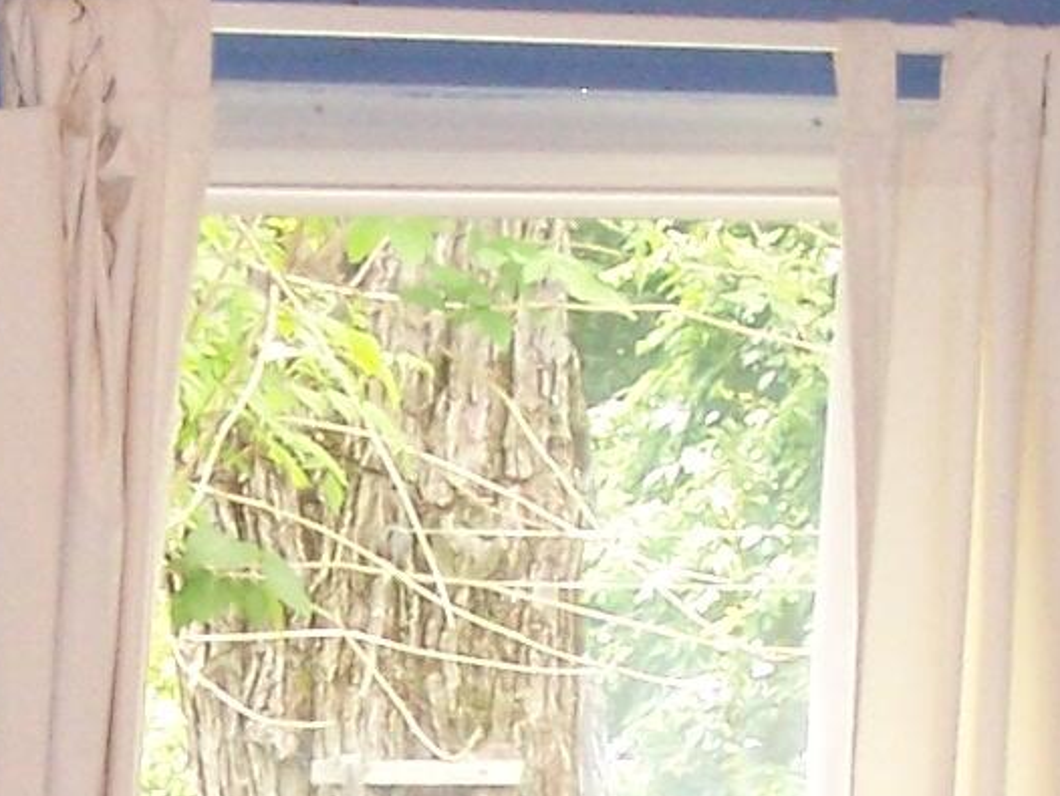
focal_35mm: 186
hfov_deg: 10.6
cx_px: 439
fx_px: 5698
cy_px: 1098
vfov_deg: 7.9
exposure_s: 1/90
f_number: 2.8
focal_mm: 6.3
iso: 140
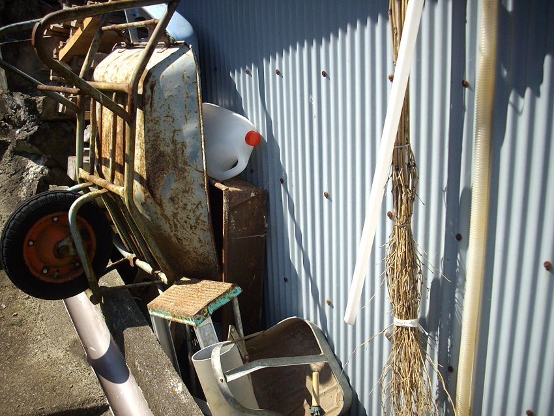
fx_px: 592
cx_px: 277
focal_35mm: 37
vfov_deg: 38.7
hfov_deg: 50.1
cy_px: 208
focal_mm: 6.2
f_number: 5.6
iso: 80
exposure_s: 1/200
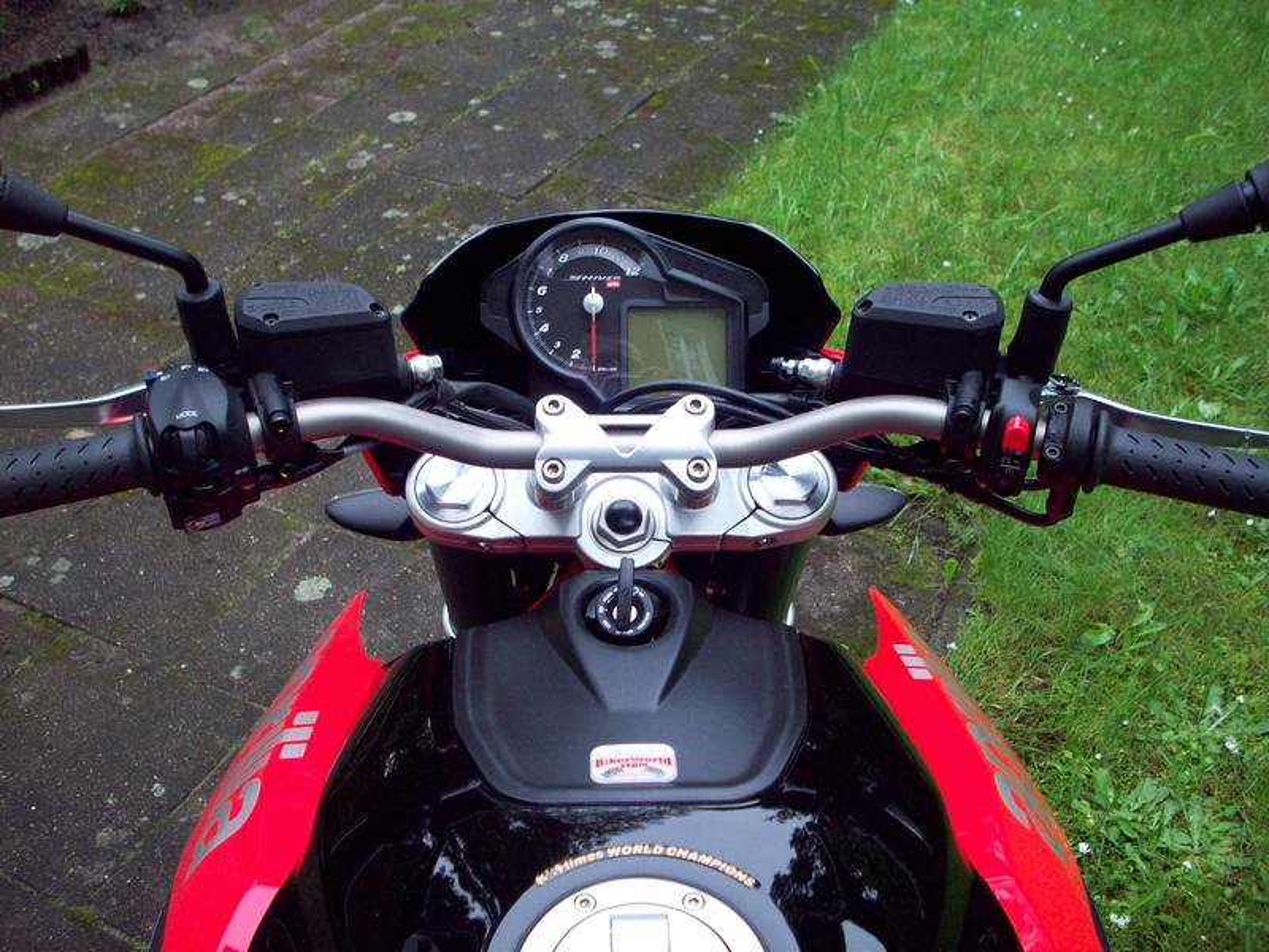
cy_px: 476
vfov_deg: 38.7
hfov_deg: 50.1
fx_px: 1356
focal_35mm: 37
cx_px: 634
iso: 108
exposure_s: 1/64
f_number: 2.8
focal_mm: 6.2
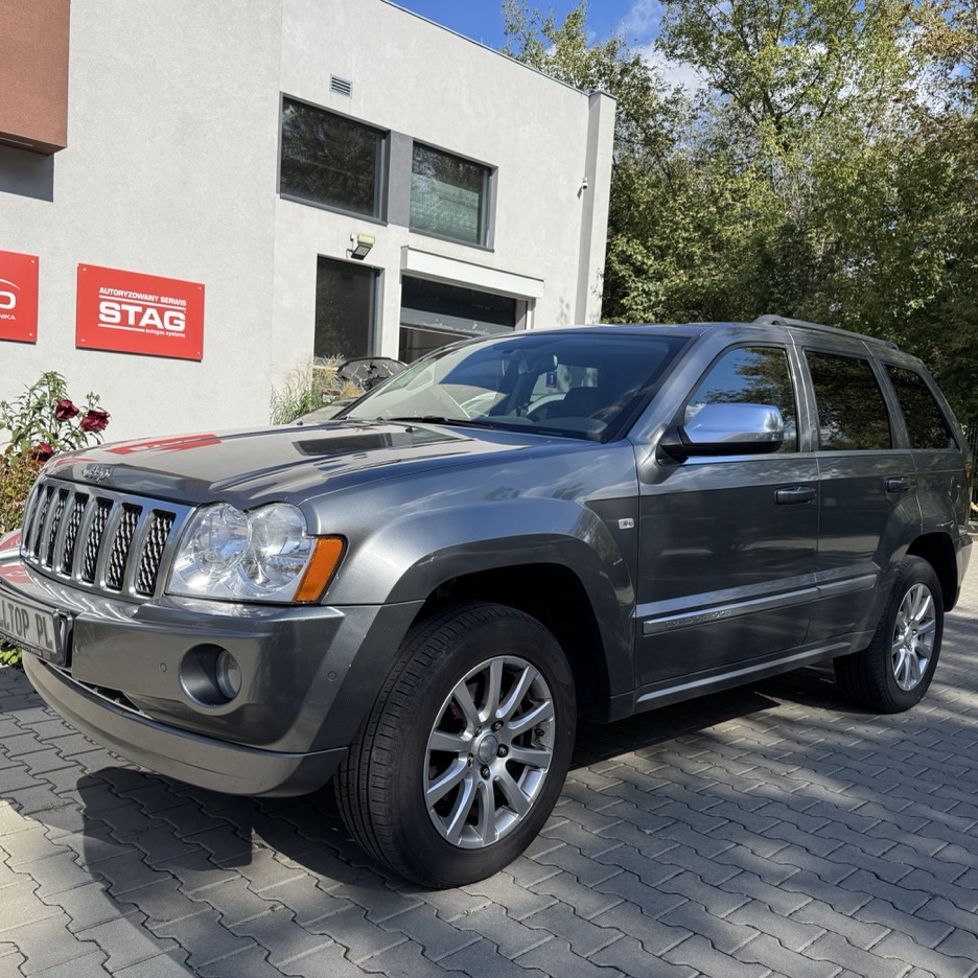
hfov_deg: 55.6
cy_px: 495
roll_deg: -0.7
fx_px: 927
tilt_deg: -4.5
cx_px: 449
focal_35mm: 29
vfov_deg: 55.6
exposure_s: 1/4049
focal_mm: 6.76
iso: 80
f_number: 1.78
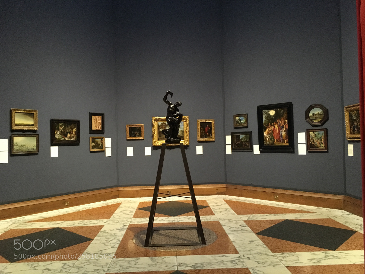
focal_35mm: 29
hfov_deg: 61.7
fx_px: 306
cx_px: 182
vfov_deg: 48.2
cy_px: 137
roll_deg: +1.0
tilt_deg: +1.6
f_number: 2.2
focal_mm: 4.15
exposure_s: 1/17
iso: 250
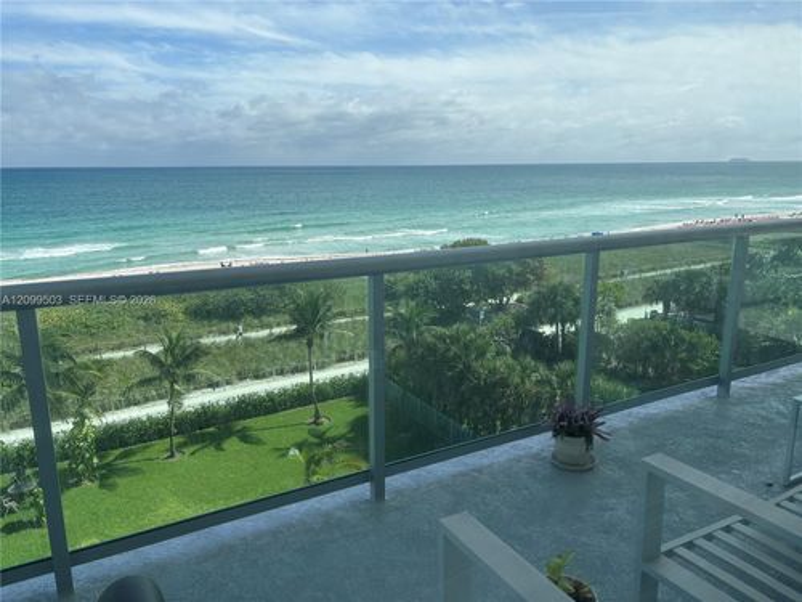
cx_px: 401
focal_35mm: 26
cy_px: 301
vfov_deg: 53.1
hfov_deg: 67.3
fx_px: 602
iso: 50
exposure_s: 1/2024
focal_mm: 5.96
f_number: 1.6
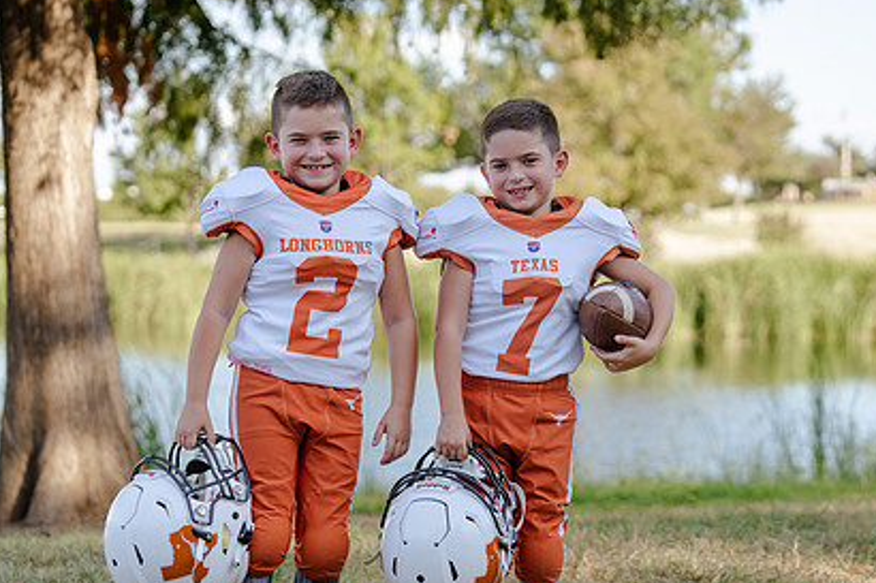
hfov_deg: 20.6
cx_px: 397
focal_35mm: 99
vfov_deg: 13.8
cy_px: 379
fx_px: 2408
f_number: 3.2
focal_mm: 70
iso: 125
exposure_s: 1/320
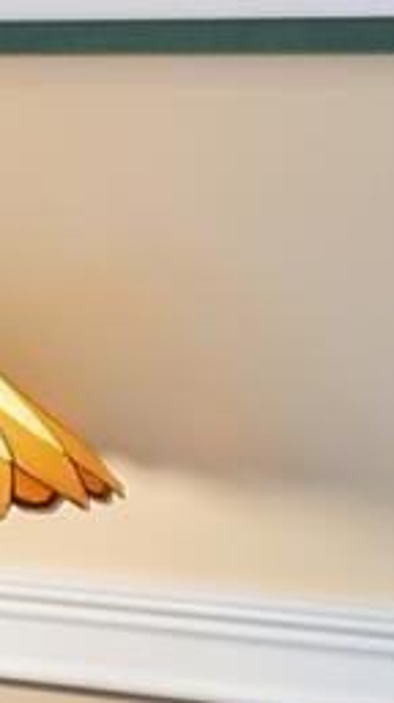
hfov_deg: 4.7
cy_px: -25
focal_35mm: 196
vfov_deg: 10.9
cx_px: -1809
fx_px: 3651
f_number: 4.8
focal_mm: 11
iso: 100
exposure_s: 1/4
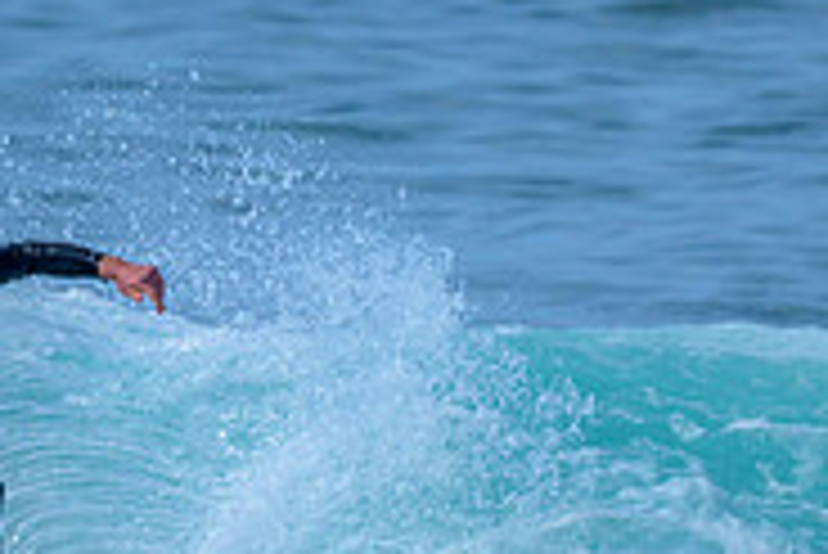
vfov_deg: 0.4
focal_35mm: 3218
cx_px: 80
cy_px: 506
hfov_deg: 0.6
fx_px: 74070
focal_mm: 800
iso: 180
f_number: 6.3
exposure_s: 1/2000
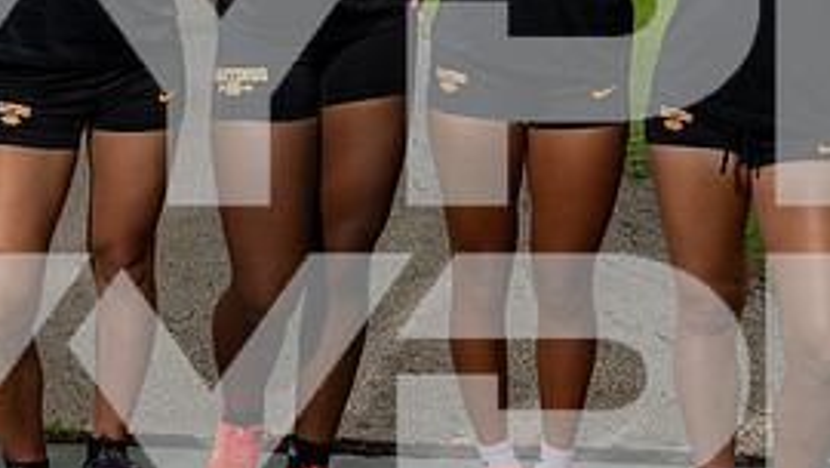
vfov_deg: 15.5
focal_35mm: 77
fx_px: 1695
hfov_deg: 27.4
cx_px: 288
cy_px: 63
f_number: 6.3
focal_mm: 30
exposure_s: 1/250
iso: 500
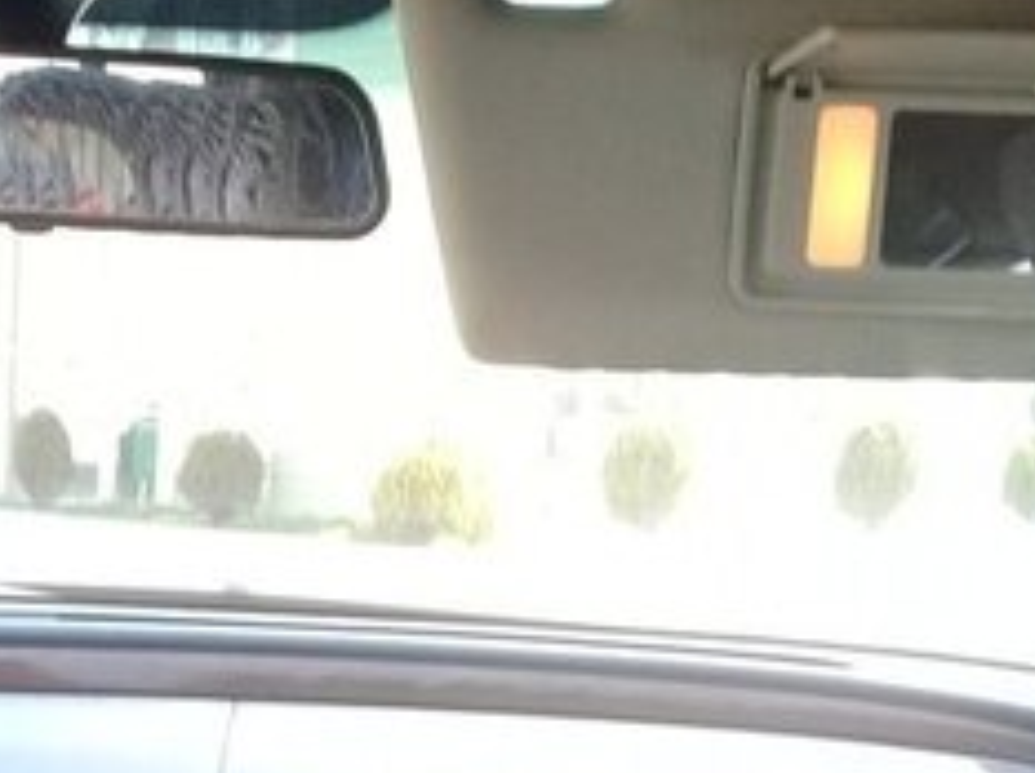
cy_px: 988
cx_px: 9
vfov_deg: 15.9
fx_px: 2627
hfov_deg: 21.5
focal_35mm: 88
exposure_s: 1/50
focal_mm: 3.3
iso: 64
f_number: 2.2
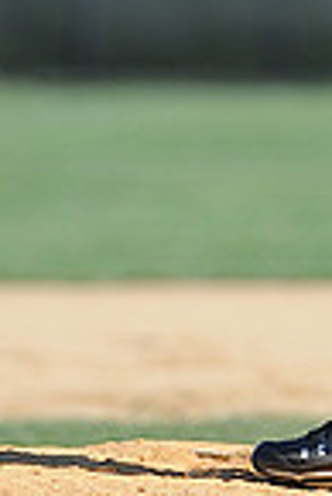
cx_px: 272
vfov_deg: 1.5
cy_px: -209
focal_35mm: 1393
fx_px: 19223
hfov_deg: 1.0
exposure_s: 1/1250
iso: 200
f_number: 4
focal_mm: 300
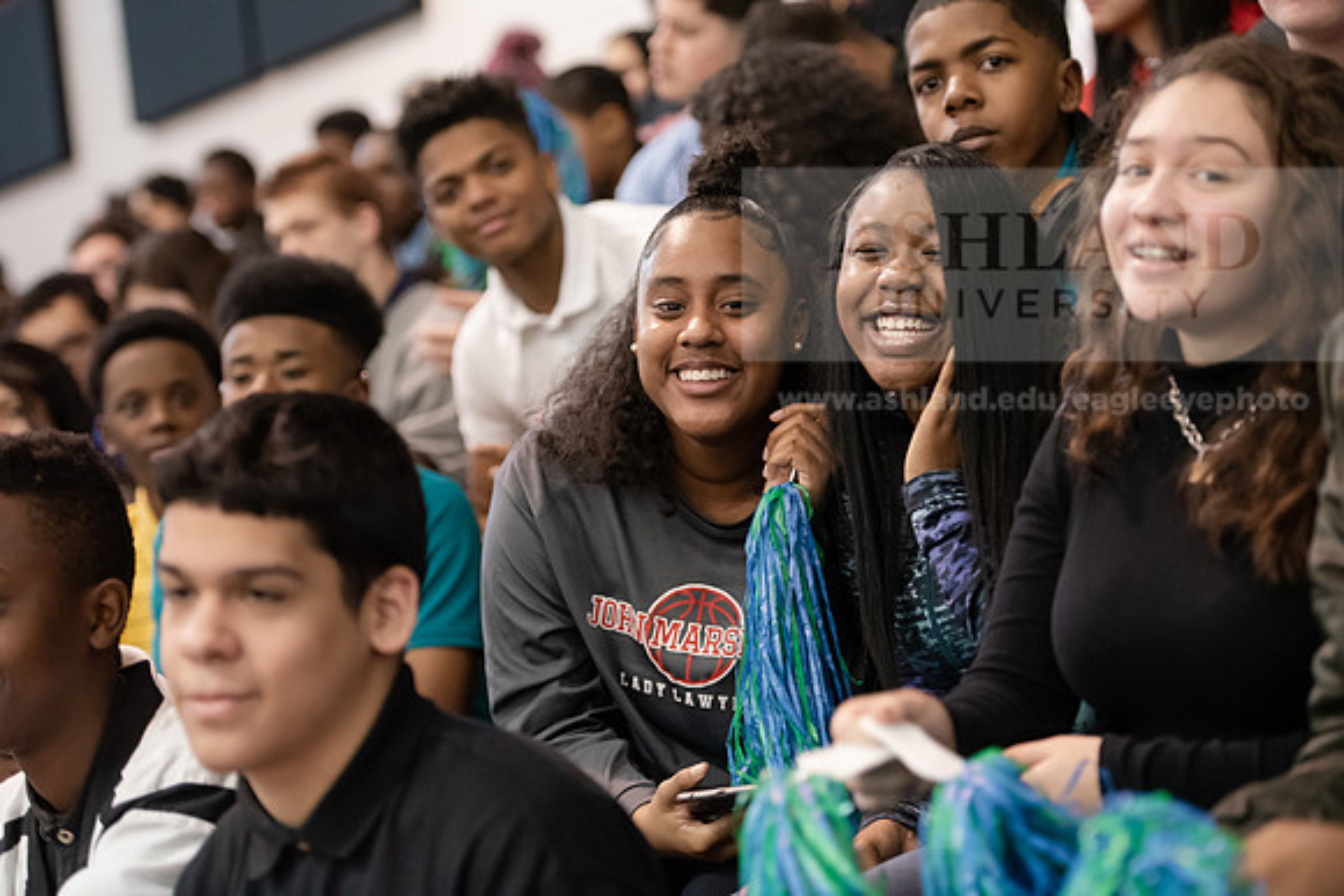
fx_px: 3547
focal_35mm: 95
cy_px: 448
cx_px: 672
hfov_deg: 21.5
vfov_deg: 14.4
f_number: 3.2
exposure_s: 1/200
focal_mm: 95
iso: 6400
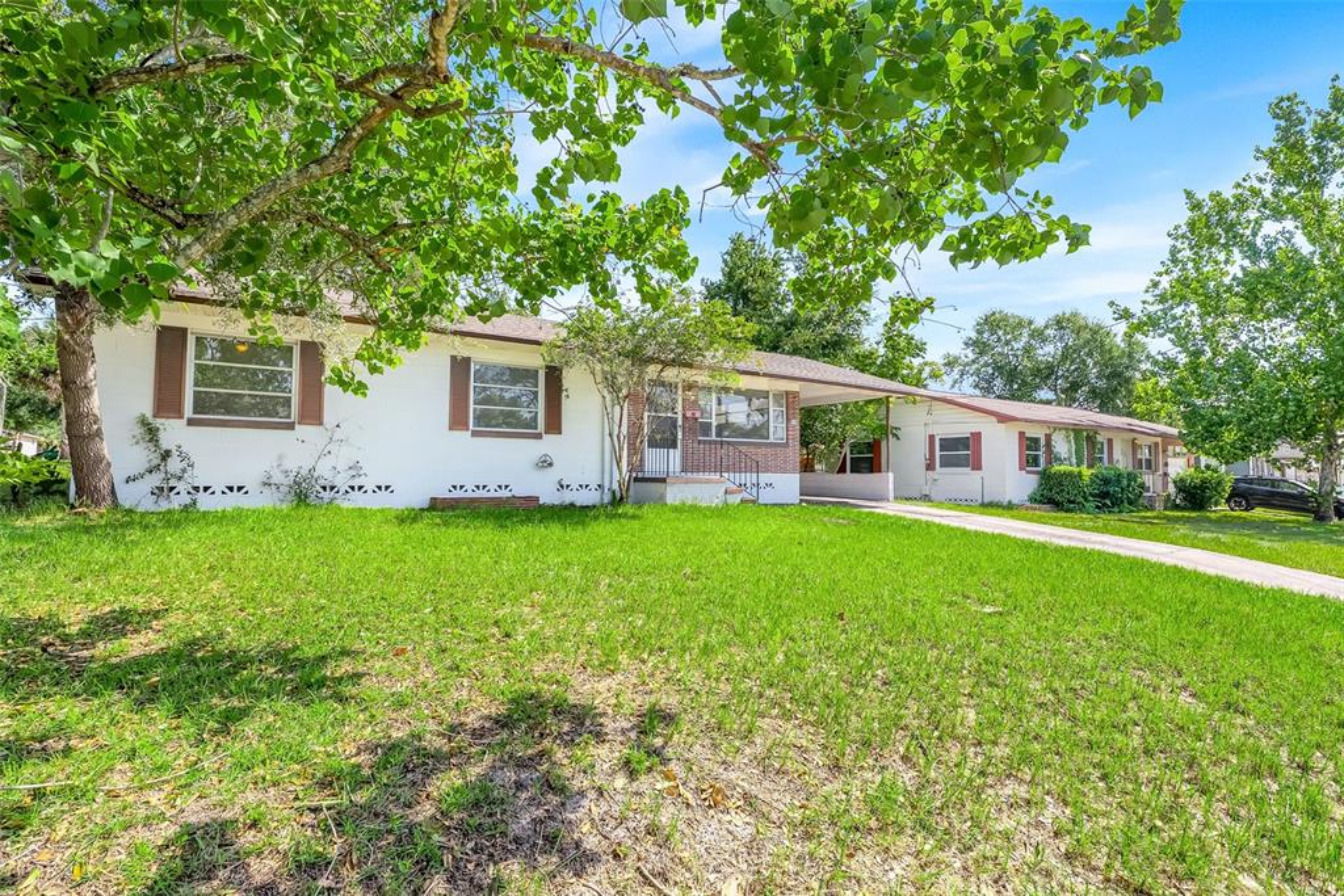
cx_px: 672
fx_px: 646
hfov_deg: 92.3
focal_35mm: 17
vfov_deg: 69.5
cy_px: 448
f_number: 9
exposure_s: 1/160
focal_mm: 17.3
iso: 250
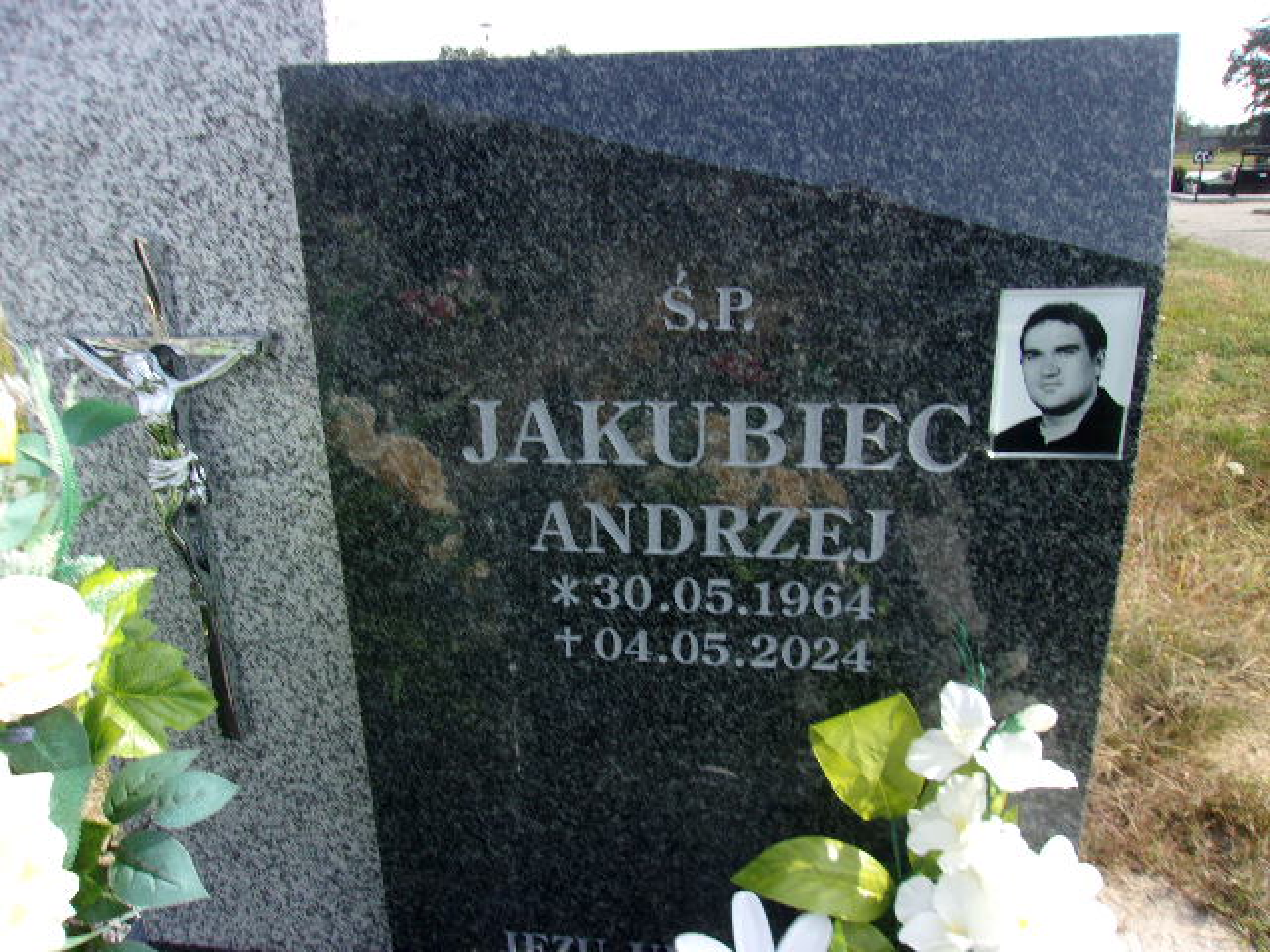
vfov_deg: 51.4
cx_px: 635
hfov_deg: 65.3
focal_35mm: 27
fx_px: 991
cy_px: 476
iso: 80
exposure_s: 1/40
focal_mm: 4.9
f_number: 10.4
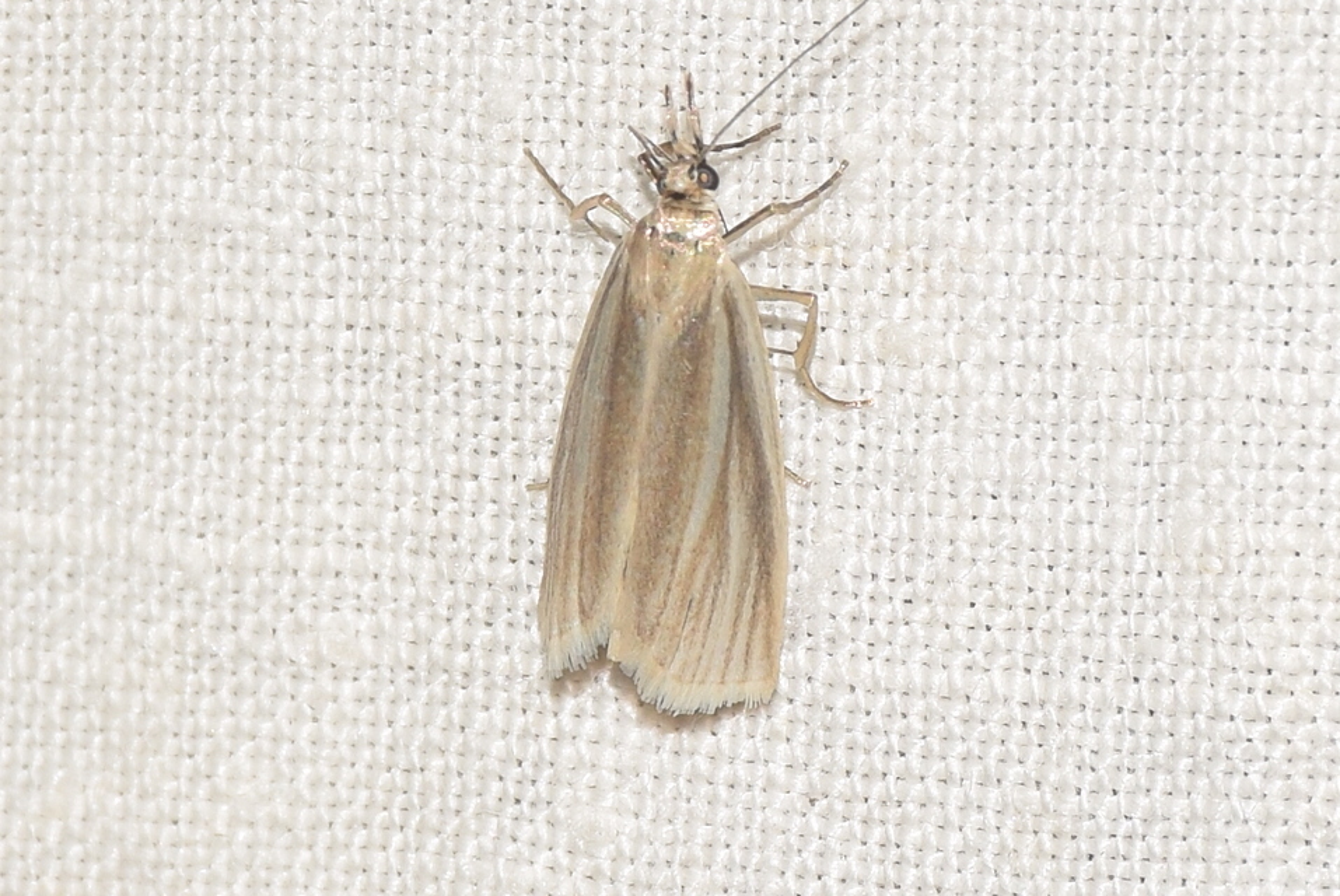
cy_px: 448
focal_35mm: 210
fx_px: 7824
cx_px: 670
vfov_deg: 6.6
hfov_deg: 9.8
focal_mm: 140
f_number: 11
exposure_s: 1/160
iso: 100
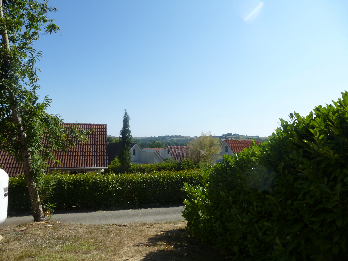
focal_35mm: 24
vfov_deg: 56.8
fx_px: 241
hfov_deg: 71.6
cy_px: 130
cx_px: 174
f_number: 4
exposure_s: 1/800
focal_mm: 4.3
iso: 100
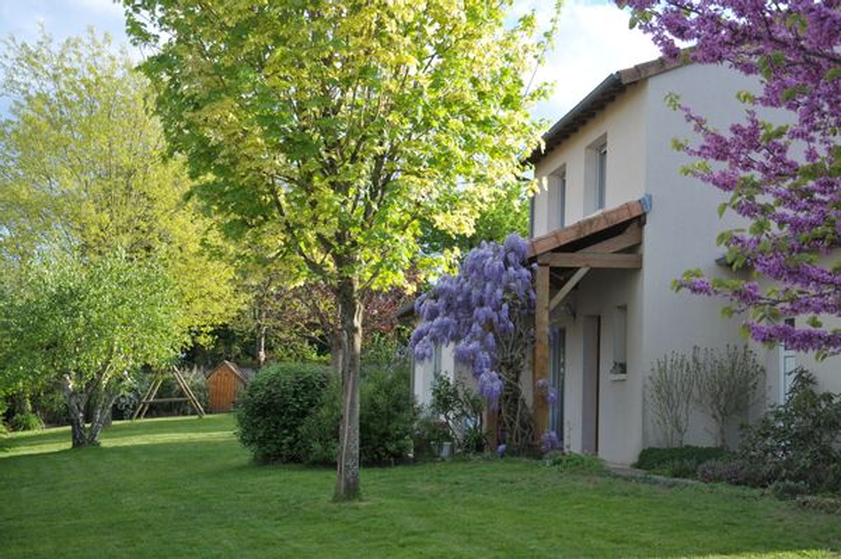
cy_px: 280
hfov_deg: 37.9
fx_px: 1225
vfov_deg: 25.7
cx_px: 420
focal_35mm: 52
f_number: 5
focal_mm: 35
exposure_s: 1/320
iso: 200
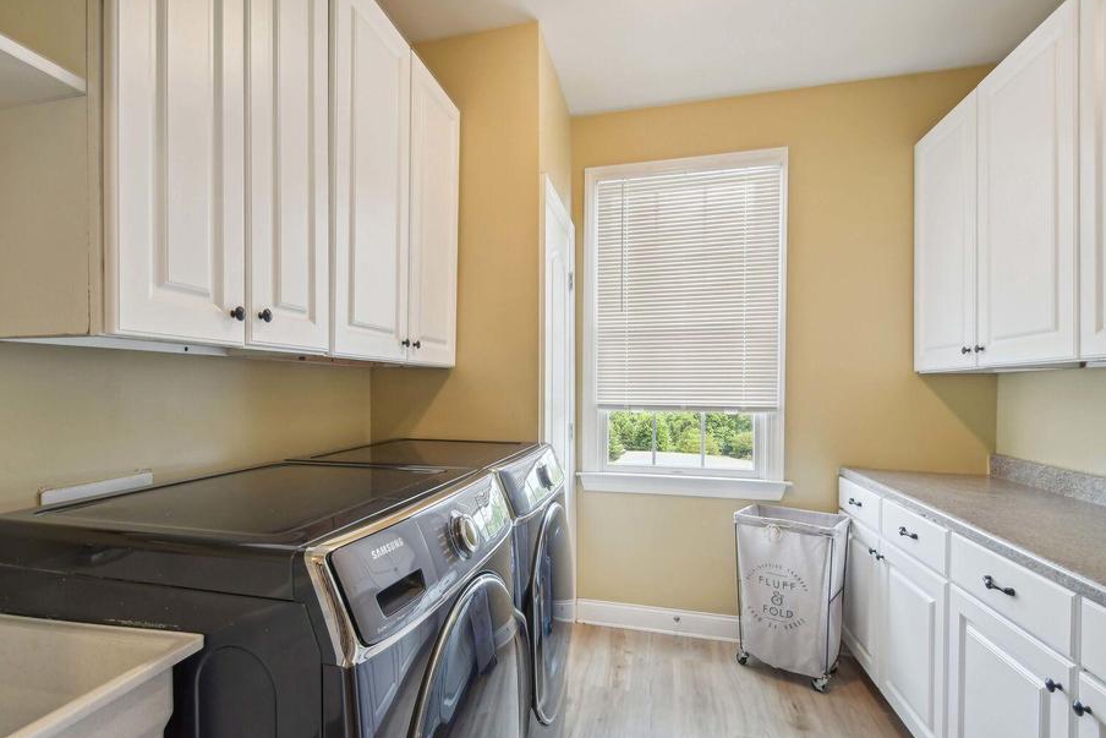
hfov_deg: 93.1
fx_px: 522
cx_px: 507
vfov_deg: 70.5
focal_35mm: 17
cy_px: 368
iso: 640
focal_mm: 10
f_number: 7.1
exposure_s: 1/20
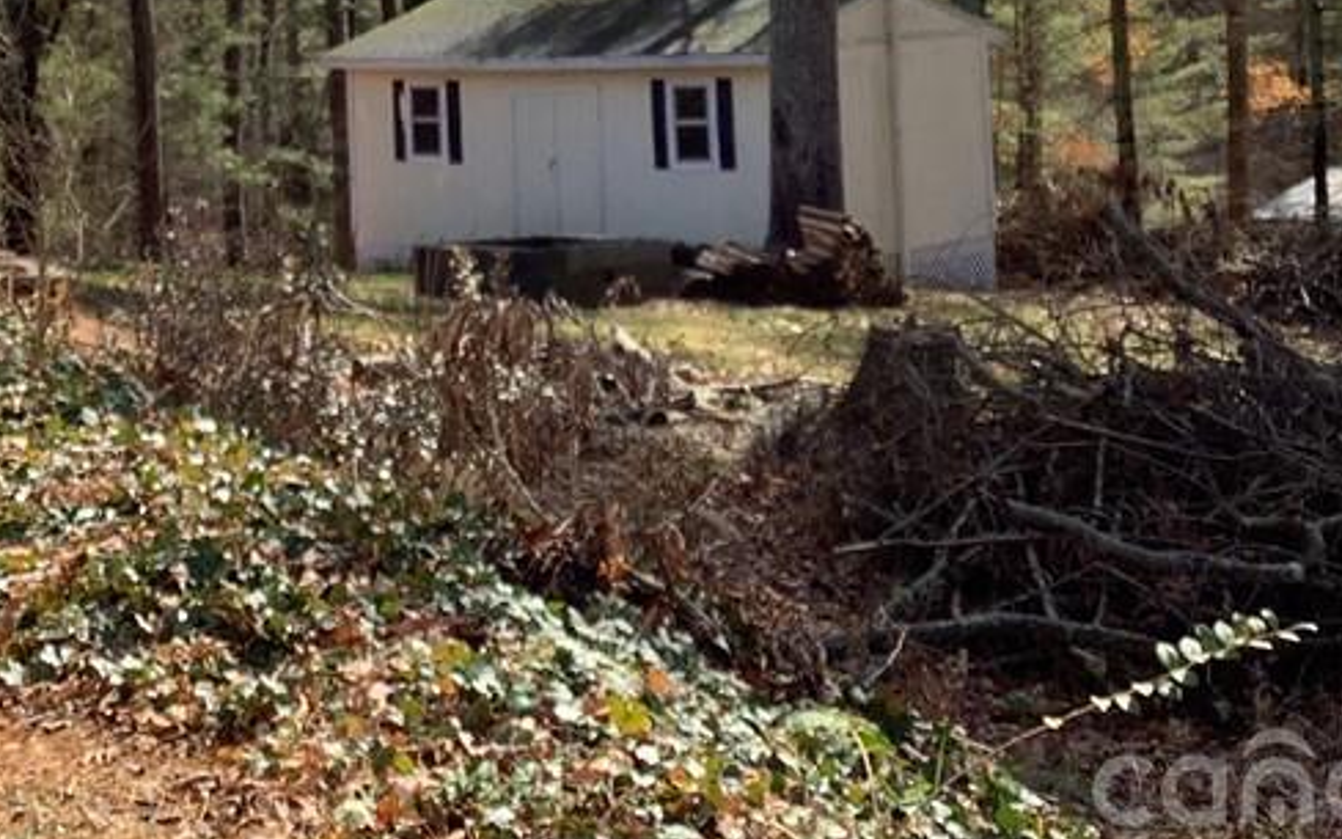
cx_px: 509
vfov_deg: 18.2
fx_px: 2524
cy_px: -77
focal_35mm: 69
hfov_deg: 29.7
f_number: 2.4
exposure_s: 1/554
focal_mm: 3.3
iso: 25
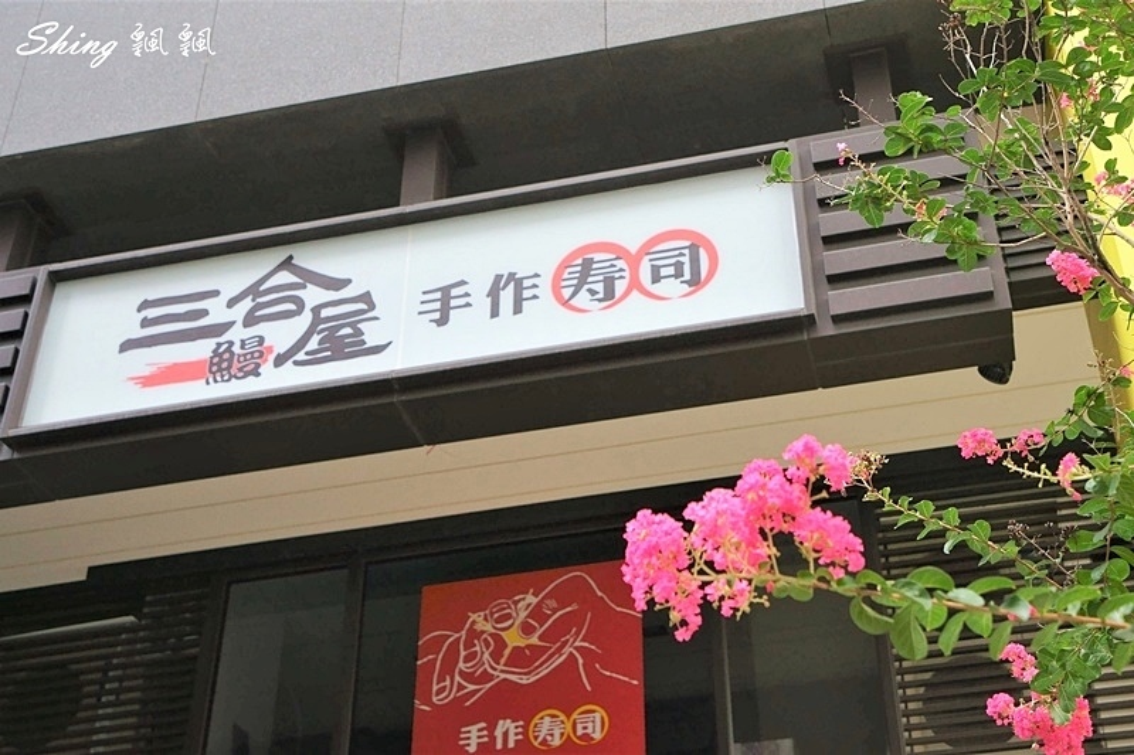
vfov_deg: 37.8
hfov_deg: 54.4
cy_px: 378
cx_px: 567
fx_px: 1102
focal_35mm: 35
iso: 1000
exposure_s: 1/1000
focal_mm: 35
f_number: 5
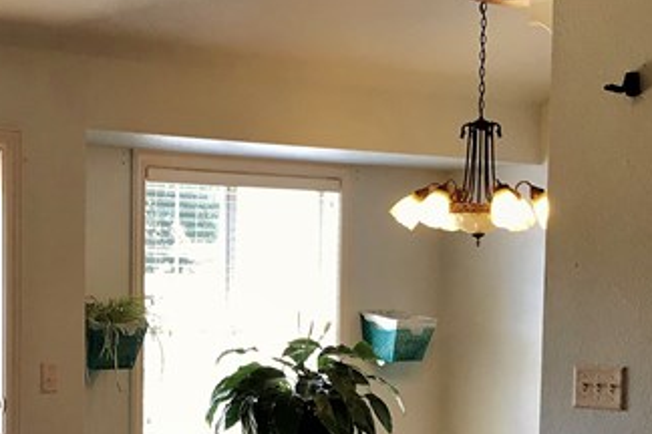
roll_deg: -1.3
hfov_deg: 21.9
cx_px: 147
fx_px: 1666
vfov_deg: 14.7
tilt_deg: -4.7
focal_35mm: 92
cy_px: 406
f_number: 1.8
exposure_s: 1/60
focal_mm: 3.99
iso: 32
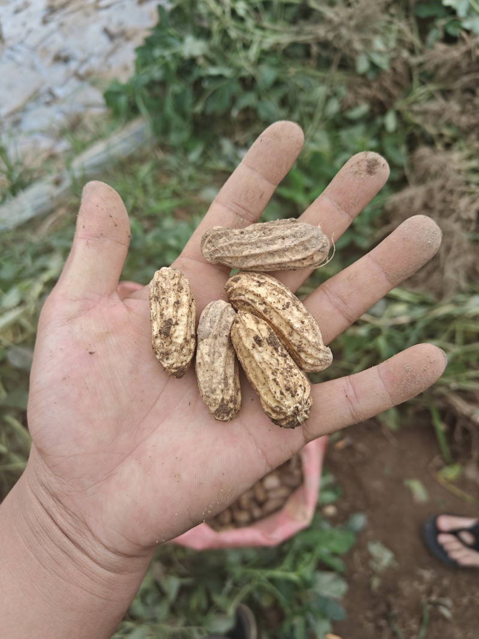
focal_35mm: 24
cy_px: 320
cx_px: 240
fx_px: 443
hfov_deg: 56.8
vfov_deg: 71.6
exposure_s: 1/516
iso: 50
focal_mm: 5.59
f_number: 1.8
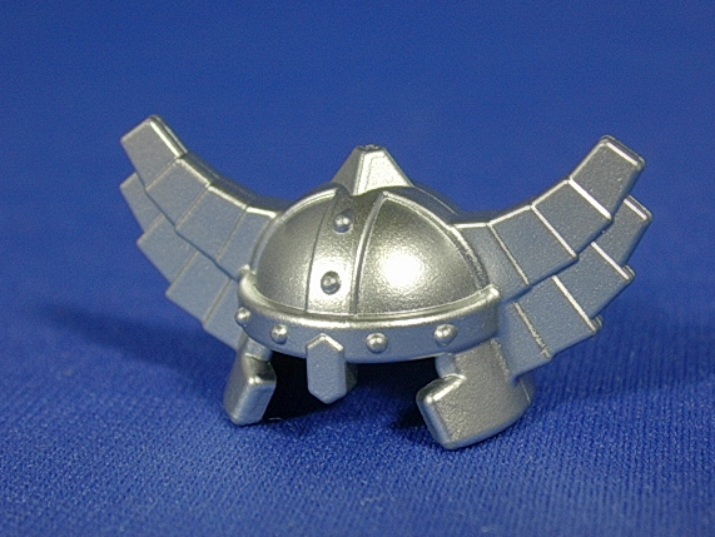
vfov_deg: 17.6
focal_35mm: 84
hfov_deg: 23.3
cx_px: 386
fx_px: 1736
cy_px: 283
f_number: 3.8
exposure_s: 1/11.3
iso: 70
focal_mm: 11.3
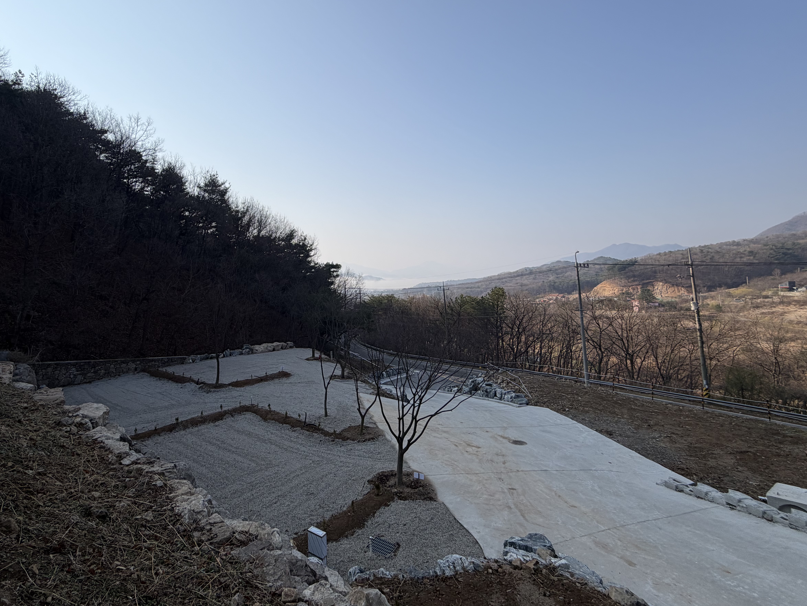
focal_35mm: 17
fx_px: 396
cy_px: 267
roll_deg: +0.2
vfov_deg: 74.4
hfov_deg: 90.4
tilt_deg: +1.2
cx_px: 342
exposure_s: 1/1001
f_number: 2.2
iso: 20
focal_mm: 2.22
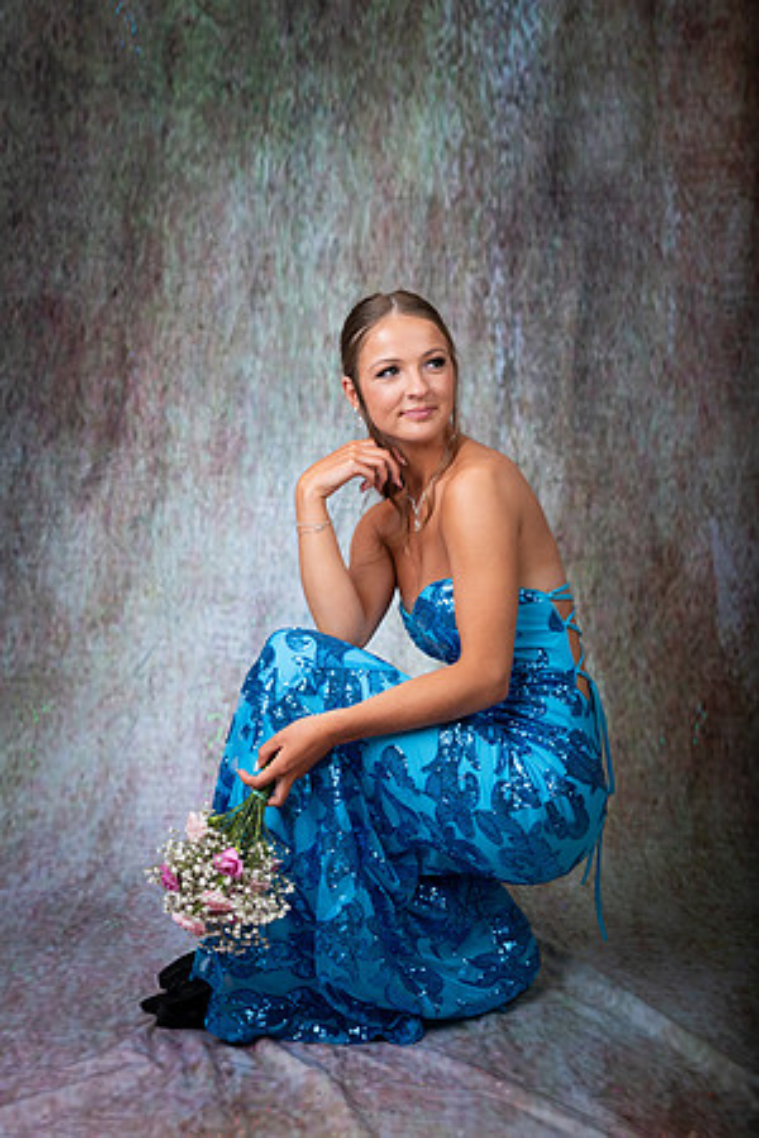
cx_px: 380
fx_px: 1581
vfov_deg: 39.6
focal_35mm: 50
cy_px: 569
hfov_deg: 27.0
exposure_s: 1/250
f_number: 6.3
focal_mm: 50
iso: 100
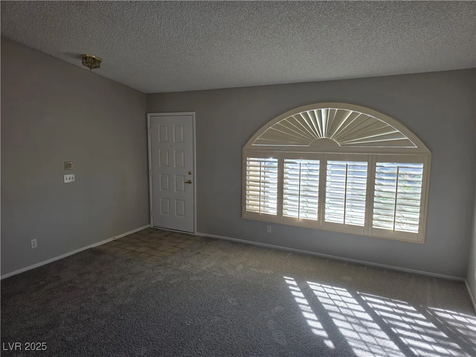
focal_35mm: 23
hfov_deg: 73.9
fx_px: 316
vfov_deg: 58.9
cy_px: 178
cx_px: 238
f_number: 1.7
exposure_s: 1/120
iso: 16
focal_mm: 6.3
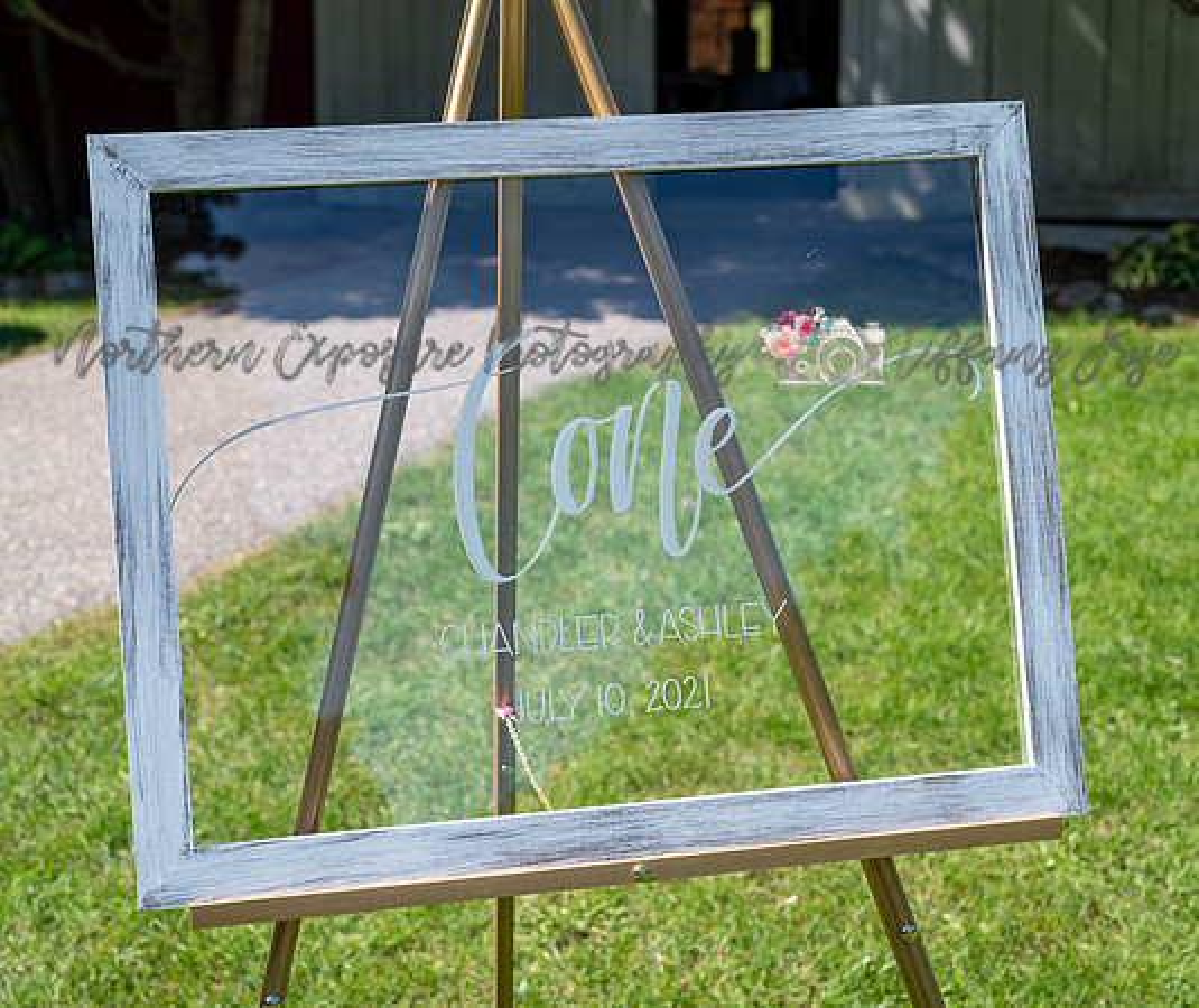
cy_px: 504
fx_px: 2104
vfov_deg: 26.9
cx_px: 623
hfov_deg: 31.8
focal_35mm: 58
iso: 100
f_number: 6.3
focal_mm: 50
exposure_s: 1/320
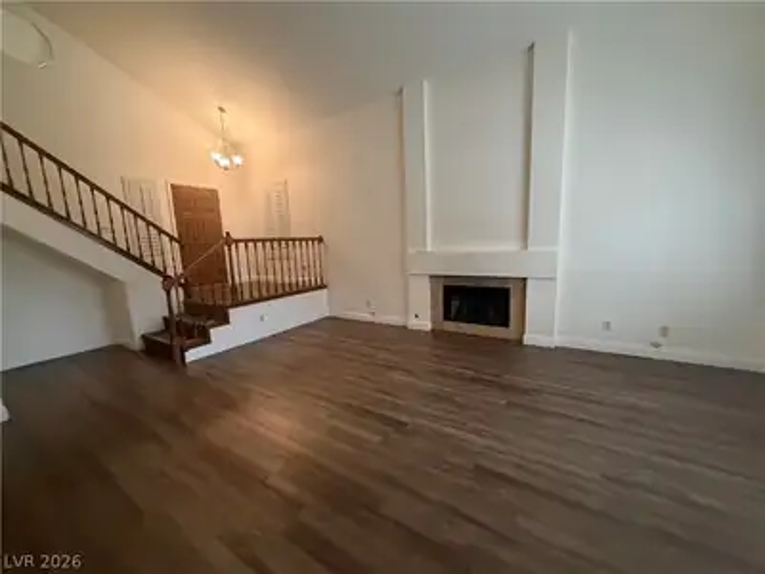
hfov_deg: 102.1
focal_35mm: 14
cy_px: 287
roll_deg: +2.3
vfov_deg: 85.7
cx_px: 382
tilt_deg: -8.0
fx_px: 309
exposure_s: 1/60
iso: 640
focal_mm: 2.22
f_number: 2.2
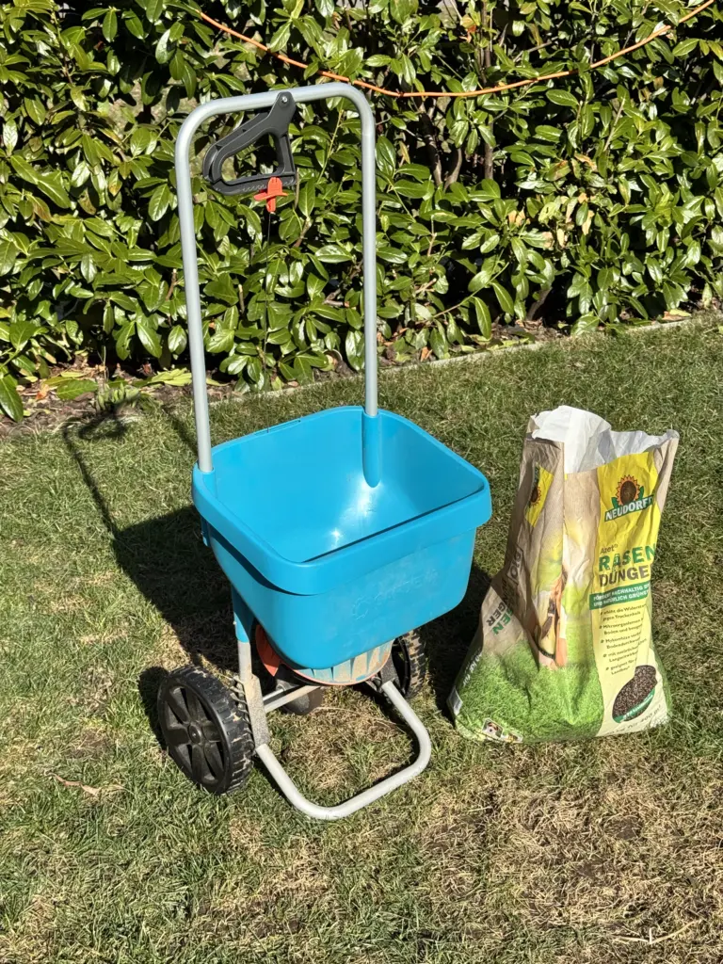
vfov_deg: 39.7
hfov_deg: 30.3
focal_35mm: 48
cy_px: 482
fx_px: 1337
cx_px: 362
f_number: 1.78
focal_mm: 6.76
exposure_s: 1/4310
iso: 64
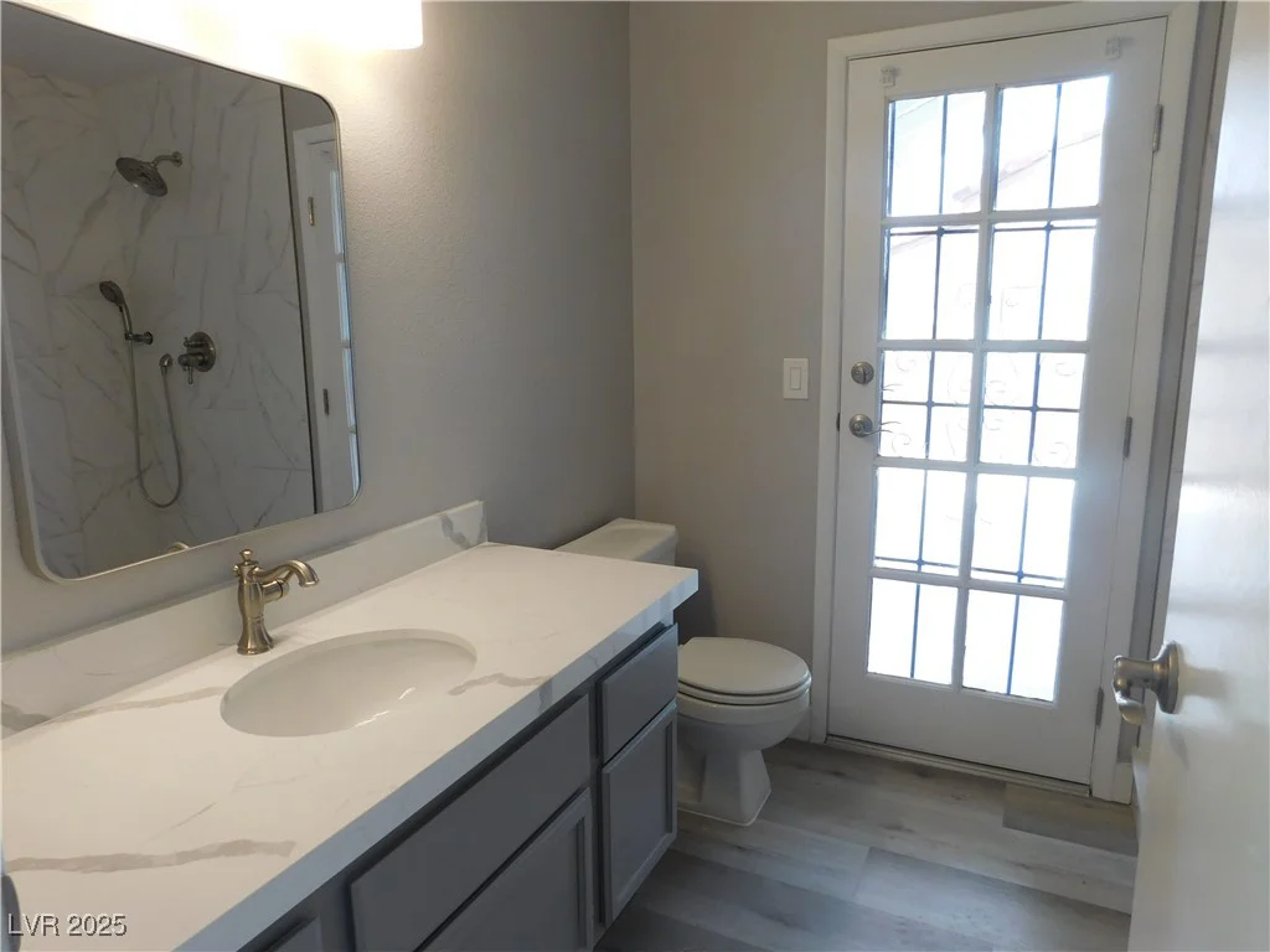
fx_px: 844
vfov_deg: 58.9
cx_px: 635
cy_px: 476
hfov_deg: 73.9
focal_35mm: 23
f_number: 3
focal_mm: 4
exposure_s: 1/40
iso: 125
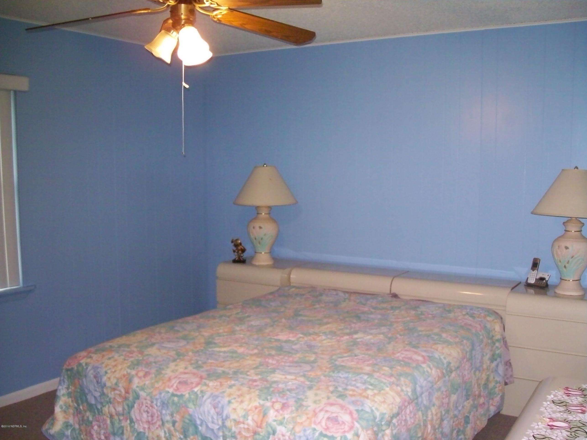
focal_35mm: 36
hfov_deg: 51.4
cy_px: 220
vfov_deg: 39.6
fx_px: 610
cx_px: 294
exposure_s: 1/64
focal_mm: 6
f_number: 2.7
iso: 160
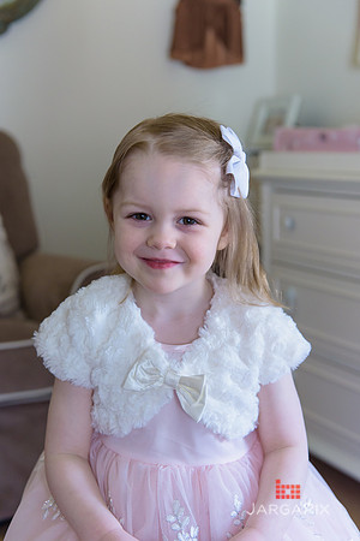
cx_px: 180
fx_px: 780
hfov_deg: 26.0
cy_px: 270
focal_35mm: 52
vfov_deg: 38.2
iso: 1600
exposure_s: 1/125
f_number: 3.2
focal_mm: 52
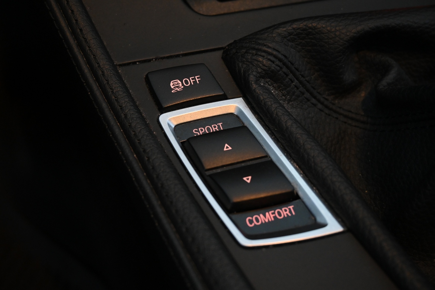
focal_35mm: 39
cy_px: 145
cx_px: 218
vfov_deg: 34.2
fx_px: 471
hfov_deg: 49.6
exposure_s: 1/40
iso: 2200
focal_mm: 26
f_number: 4.5
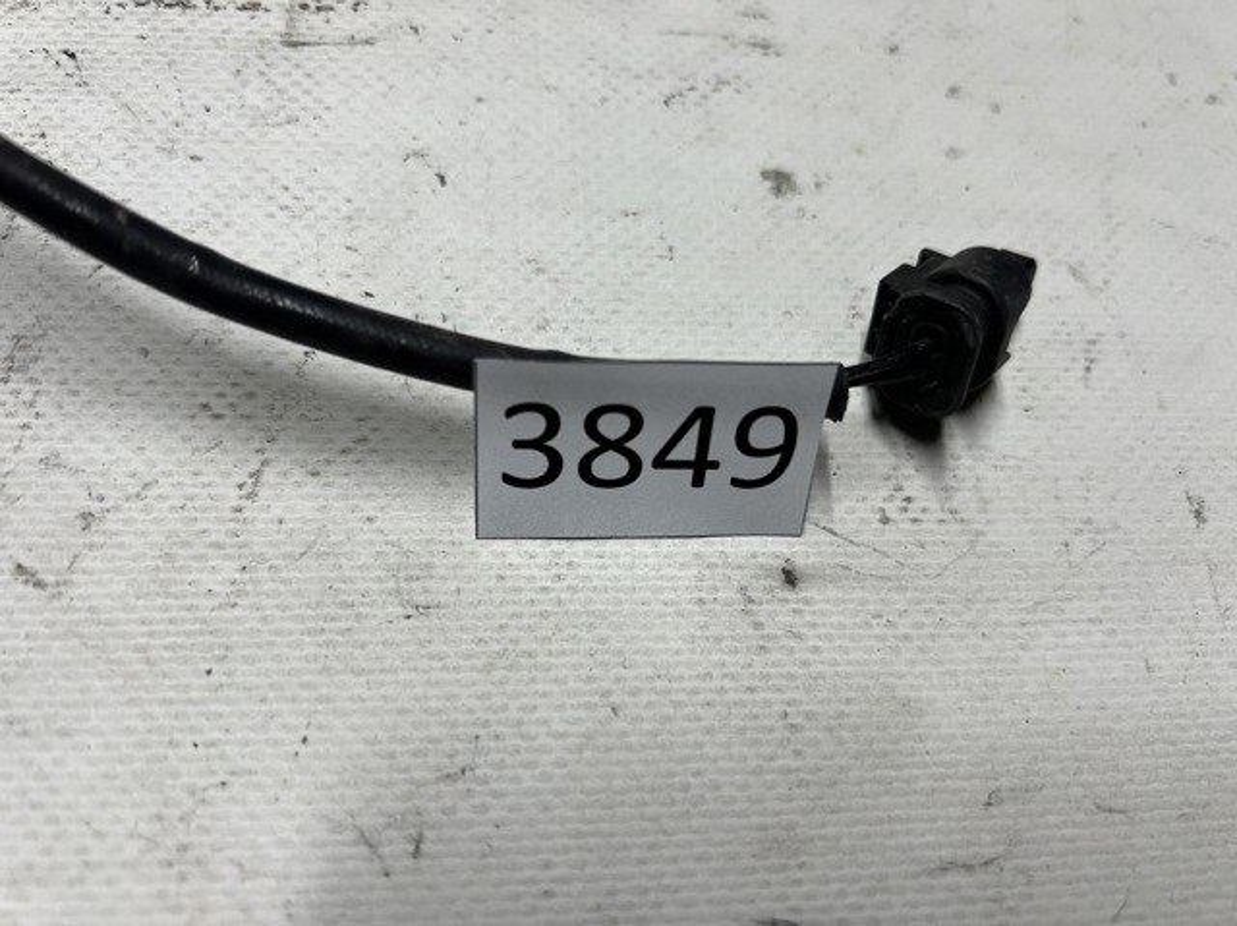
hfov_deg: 67.3
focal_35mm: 26
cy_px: 463
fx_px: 928
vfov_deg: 53.0
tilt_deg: -67.6
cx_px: 618
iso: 64
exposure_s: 1/100
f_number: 1.5
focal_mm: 5.7
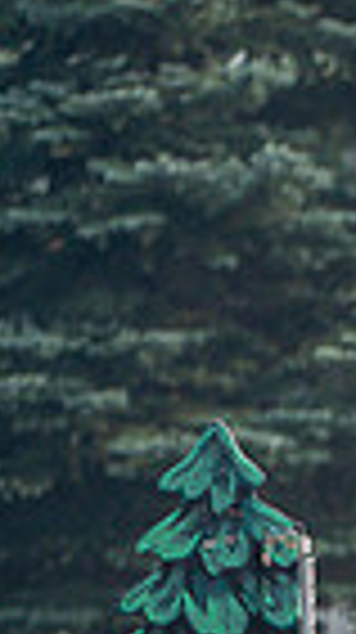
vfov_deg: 1.5
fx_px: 24575
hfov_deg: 0.8
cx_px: 1235
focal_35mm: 1460
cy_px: 708
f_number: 5.6
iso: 500
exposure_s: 1/800
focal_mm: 339
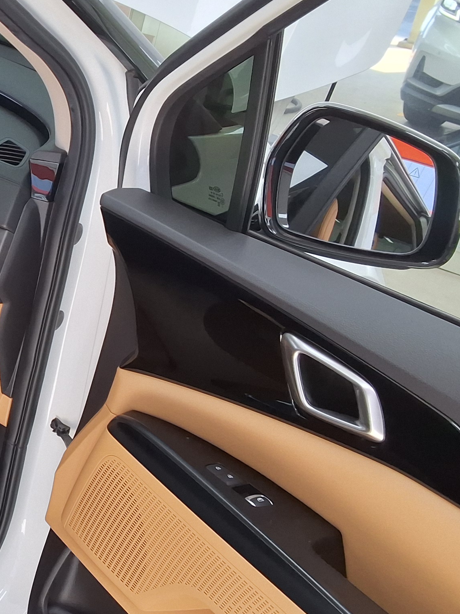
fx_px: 1063
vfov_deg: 32.2
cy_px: 310
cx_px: -124
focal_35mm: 60
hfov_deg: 22.1
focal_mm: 2.91
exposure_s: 1/120
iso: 40
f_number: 1.9
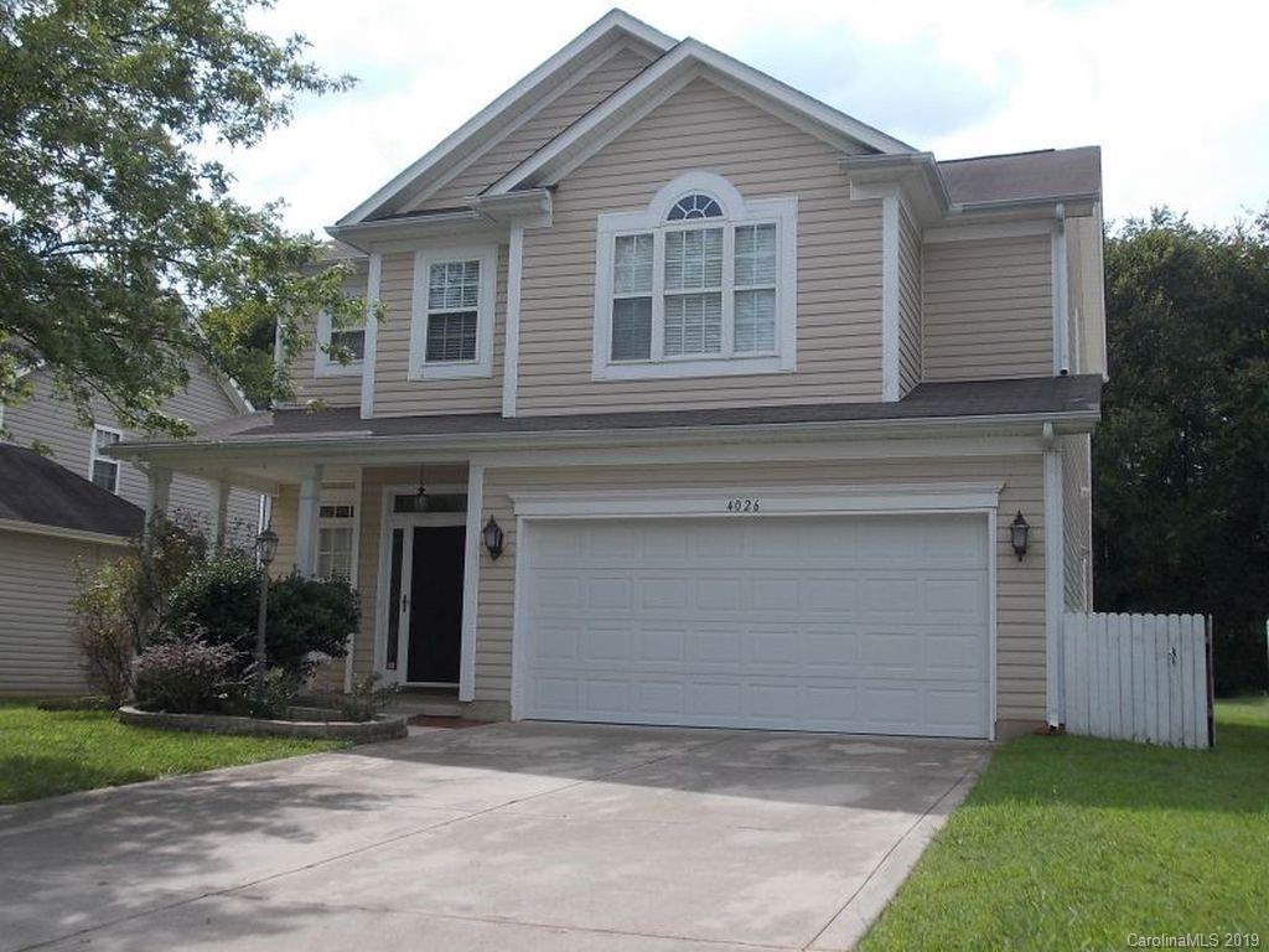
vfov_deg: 37.7
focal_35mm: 38
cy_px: 476
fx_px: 1393
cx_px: 634
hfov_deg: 49.0
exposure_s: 1/250
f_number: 6.2
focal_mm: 5.3
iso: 80
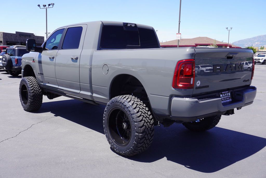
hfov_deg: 55.1
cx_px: 133
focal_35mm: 34
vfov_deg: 38.4
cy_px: 89
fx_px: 255
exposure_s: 1/125
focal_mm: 23
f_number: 8
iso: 100
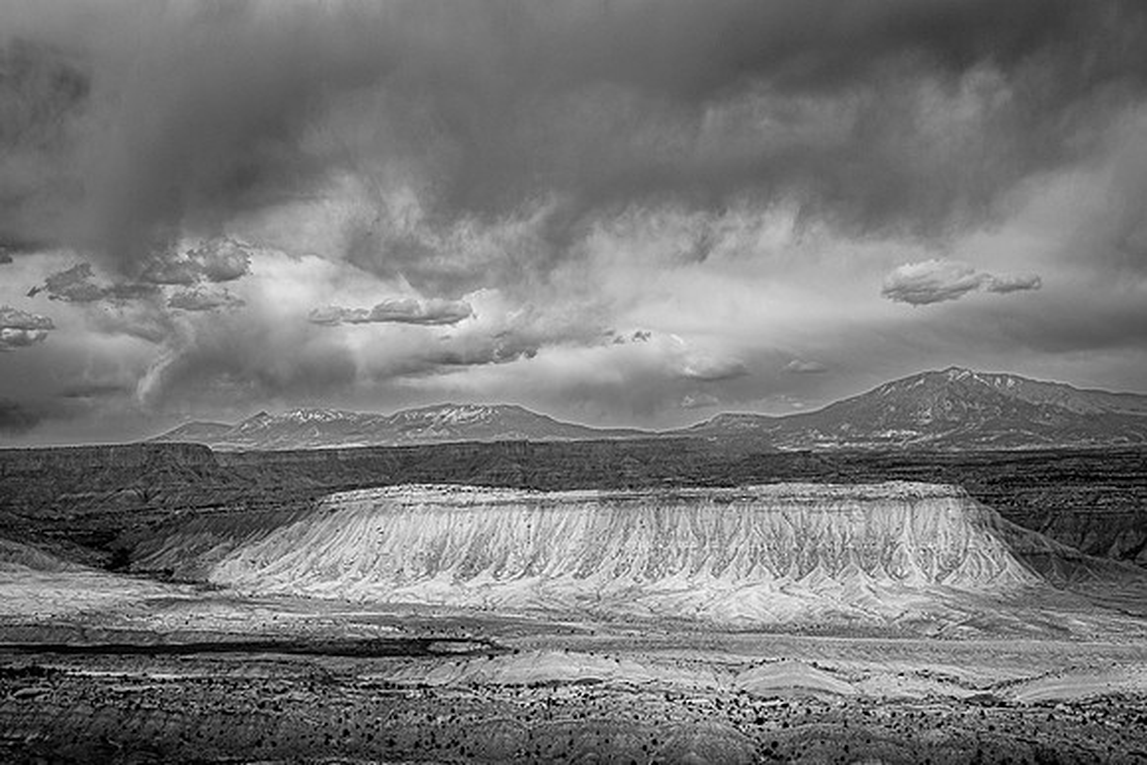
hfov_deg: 53.1
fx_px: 1147
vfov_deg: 36.9
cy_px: 382
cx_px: 574
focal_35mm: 36
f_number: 11
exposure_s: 1/80
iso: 200
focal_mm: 24
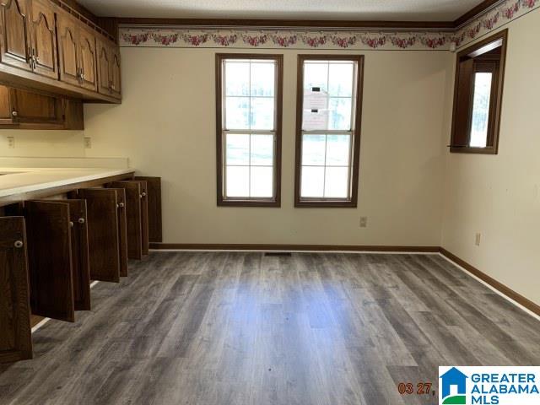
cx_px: 270
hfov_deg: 67.3
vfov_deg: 53.1
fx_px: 406
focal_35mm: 26
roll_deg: +0.0
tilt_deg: -9.4
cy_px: 202
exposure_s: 1/60
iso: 100
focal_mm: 4.25
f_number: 1.8
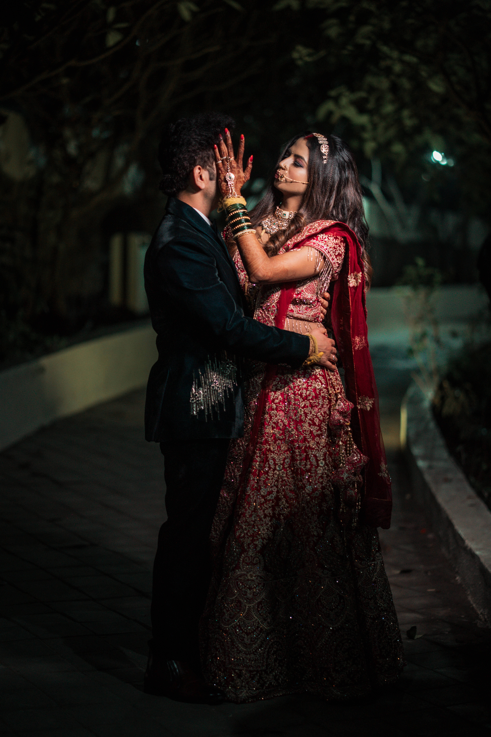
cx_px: 246
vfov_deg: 23.9
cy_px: 368
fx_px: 1739
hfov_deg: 16.1
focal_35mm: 85
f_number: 1.8
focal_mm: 85
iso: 2000
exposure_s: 1/400
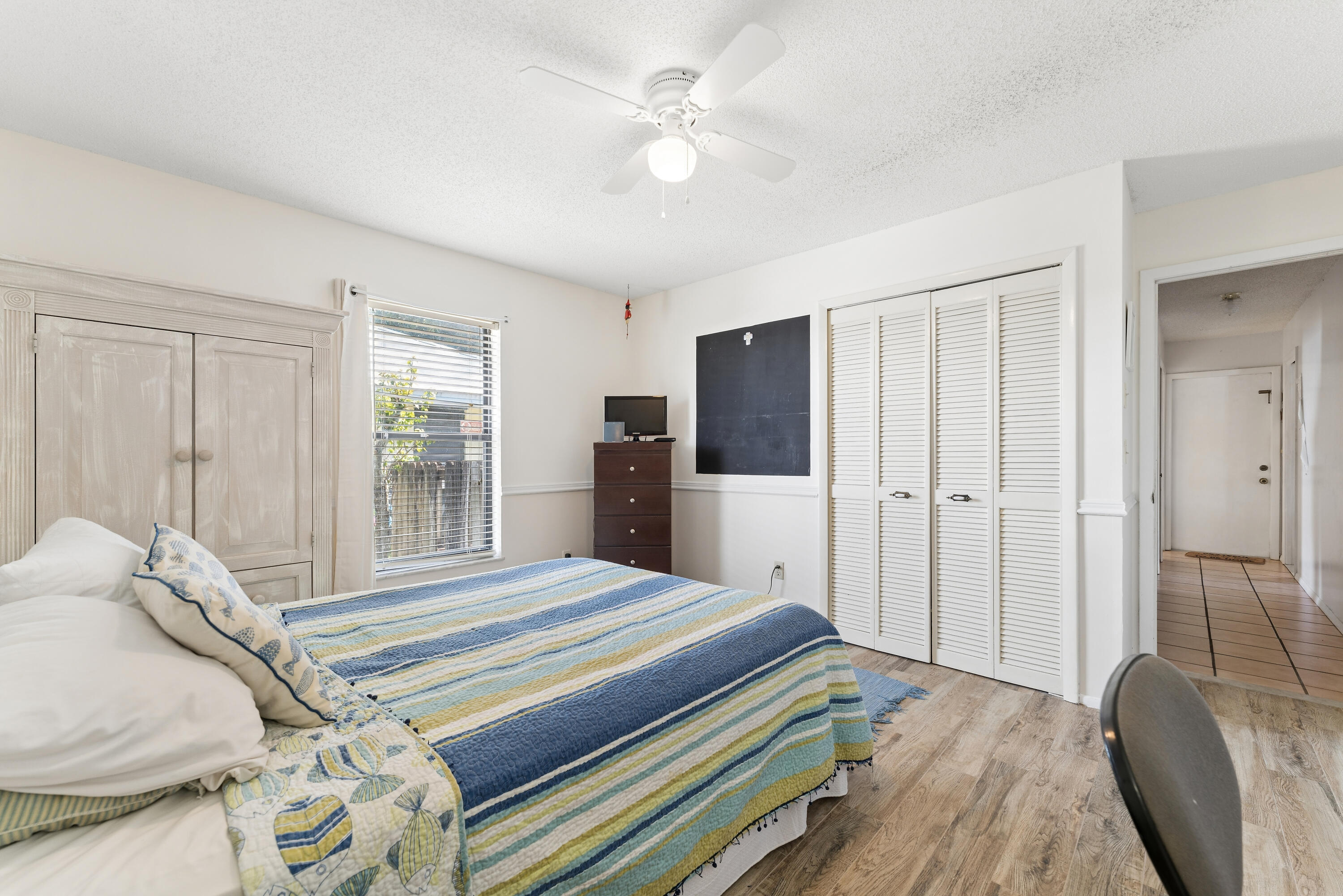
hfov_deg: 104.3
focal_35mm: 14
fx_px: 522
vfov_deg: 81.2
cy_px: 448
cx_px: 672
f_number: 8
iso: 200
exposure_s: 1/2.5
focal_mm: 14
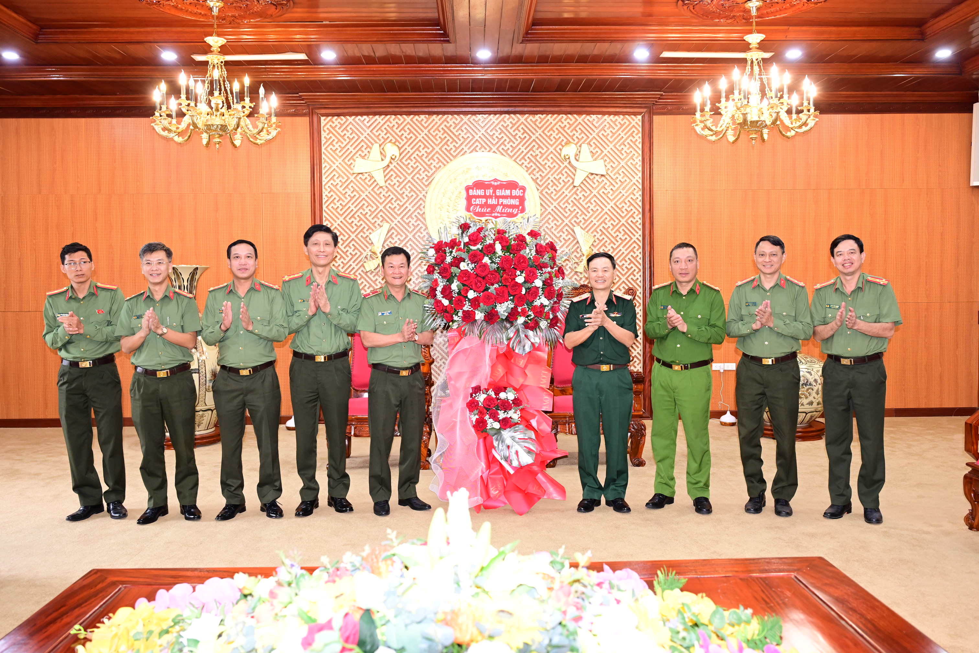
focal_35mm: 31
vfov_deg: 42.3
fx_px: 843
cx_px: 490
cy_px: 326
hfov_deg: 60.3
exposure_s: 1/100
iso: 2000
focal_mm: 31
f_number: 4
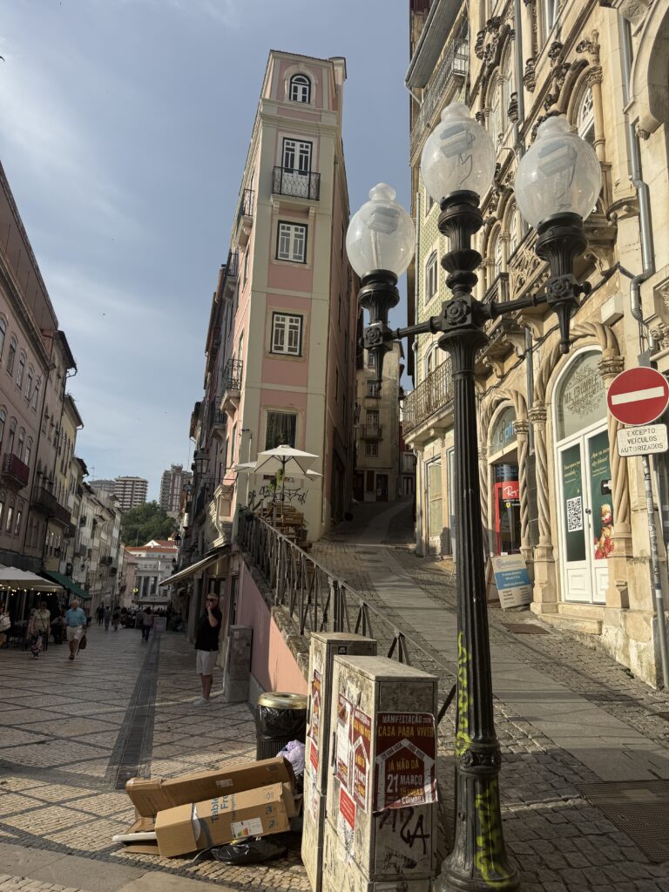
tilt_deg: +13.3
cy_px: 446
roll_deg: -2.3
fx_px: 618
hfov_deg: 56.8
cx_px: 334
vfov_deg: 71.6
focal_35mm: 24
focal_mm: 6.76
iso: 80
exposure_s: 1/5714
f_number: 1.78
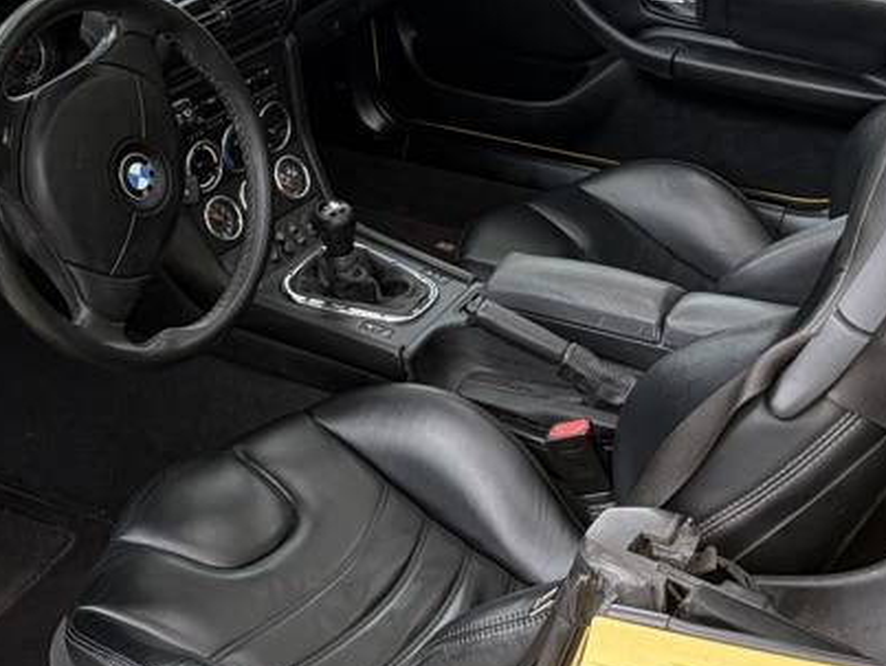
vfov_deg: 22.3
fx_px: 1691
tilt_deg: -30.0
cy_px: 310
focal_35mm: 66
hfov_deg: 29.3
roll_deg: +2.5
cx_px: 514
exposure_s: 1/224
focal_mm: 5.96
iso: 50
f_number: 1.6
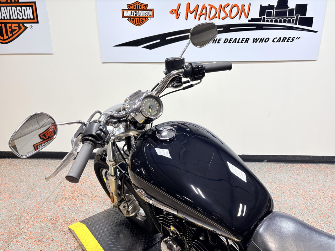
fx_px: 252
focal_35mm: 26
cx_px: 168
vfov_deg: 53.1
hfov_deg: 67.3
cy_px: 126
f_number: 1.6
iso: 40
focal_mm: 5.96
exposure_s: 1/120
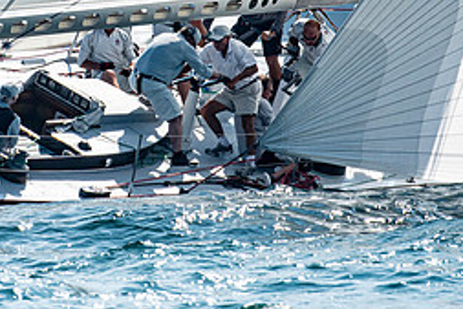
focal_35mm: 1376
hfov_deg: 1.5
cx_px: 128
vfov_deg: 1.0
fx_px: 17706
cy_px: -39
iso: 400
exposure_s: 1/4000
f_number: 5.6
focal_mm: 400
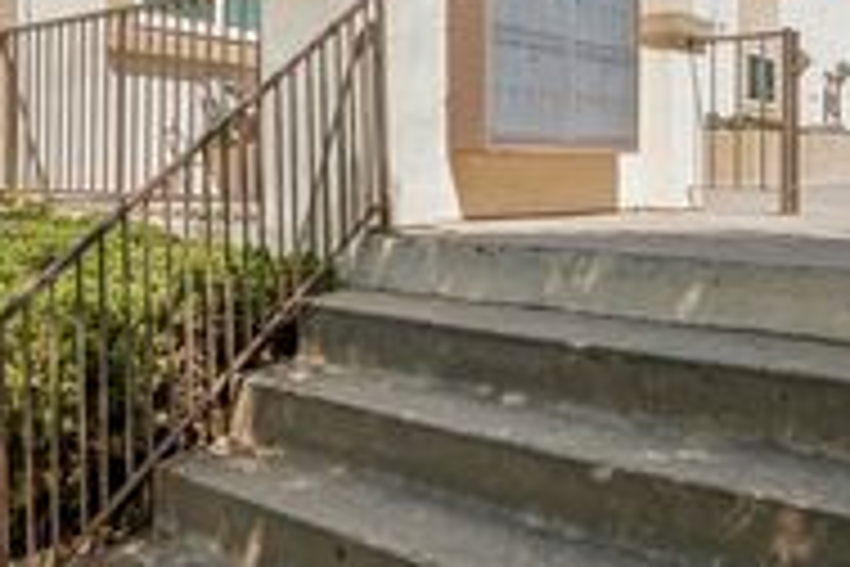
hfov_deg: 51.1
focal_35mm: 37
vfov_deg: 33.6
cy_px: 34
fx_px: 874
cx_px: 297
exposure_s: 1/160
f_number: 10
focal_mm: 14
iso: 100
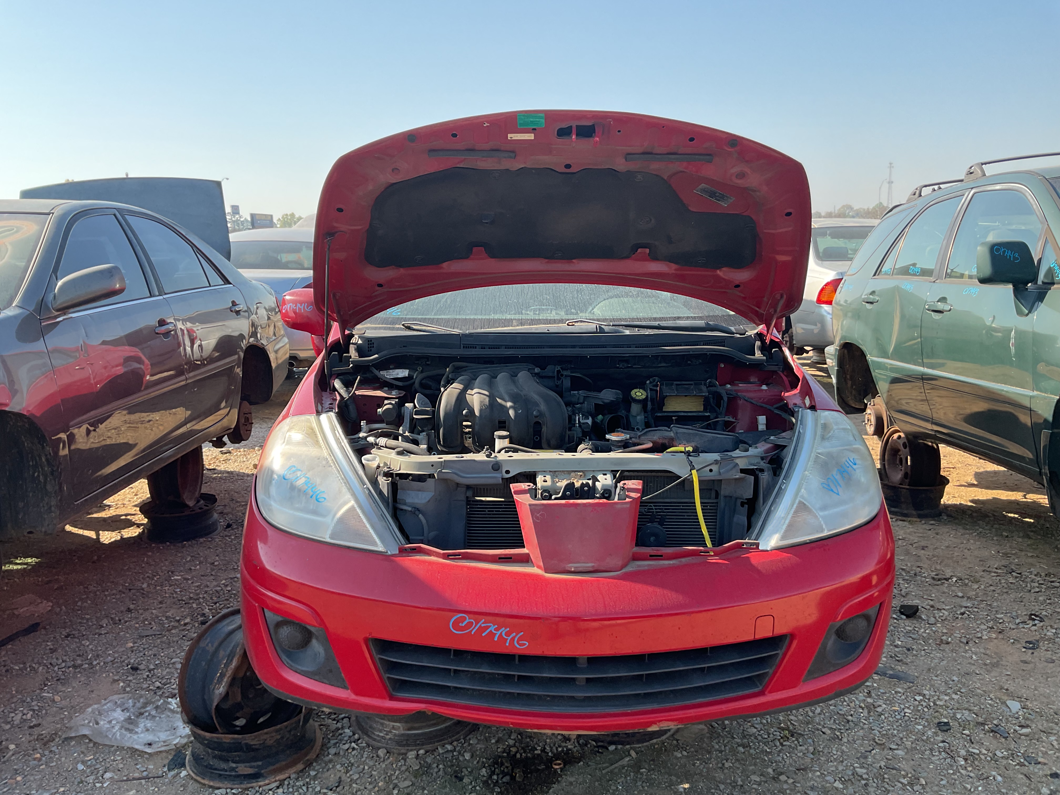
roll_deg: +1.9
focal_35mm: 29
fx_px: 888
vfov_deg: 48.2
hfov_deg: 61.7
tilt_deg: -8.9
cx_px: 530
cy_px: 398
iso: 16
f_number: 1.8
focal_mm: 3
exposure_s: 1/469
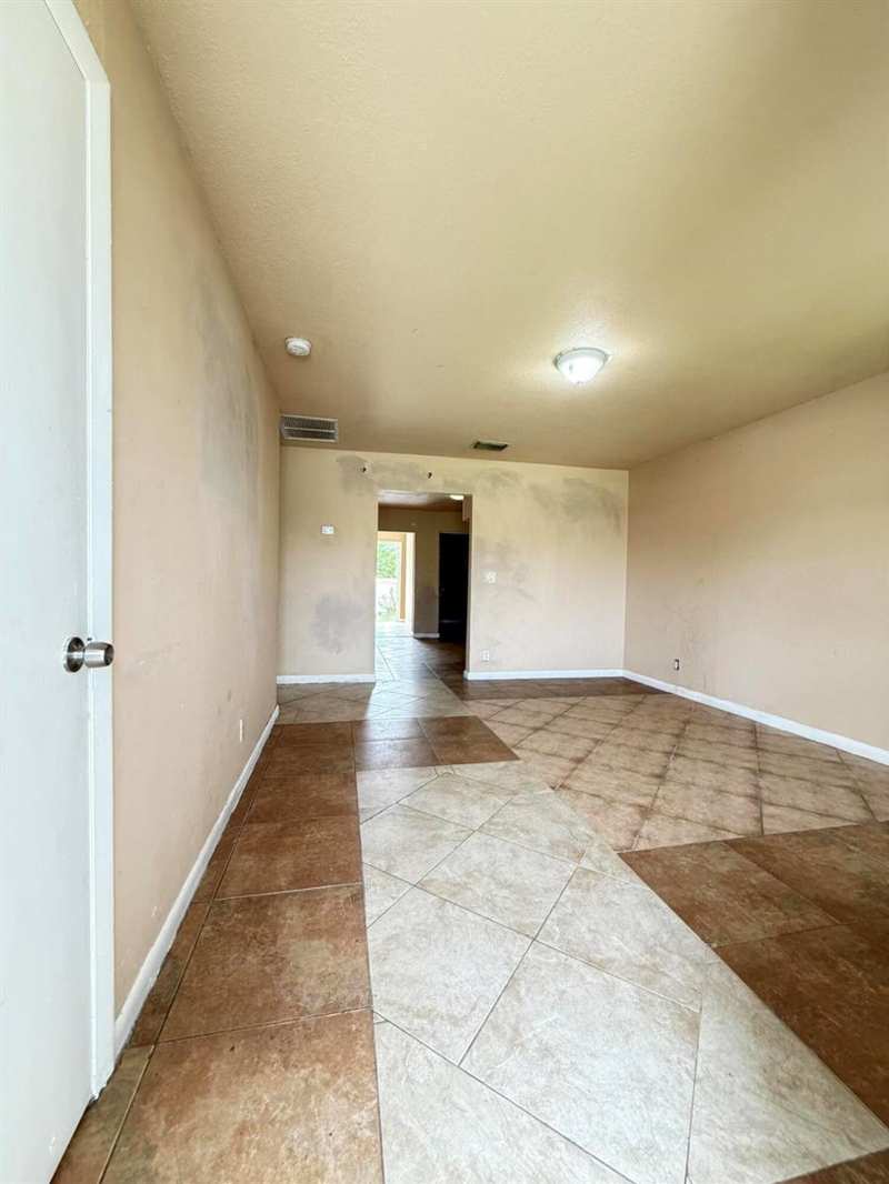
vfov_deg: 102.1
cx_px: 444
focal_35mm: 14
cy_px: 592
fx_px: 479
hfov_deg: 85.7
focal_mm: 2.22
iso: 400
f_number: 2.2
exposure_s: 1/60
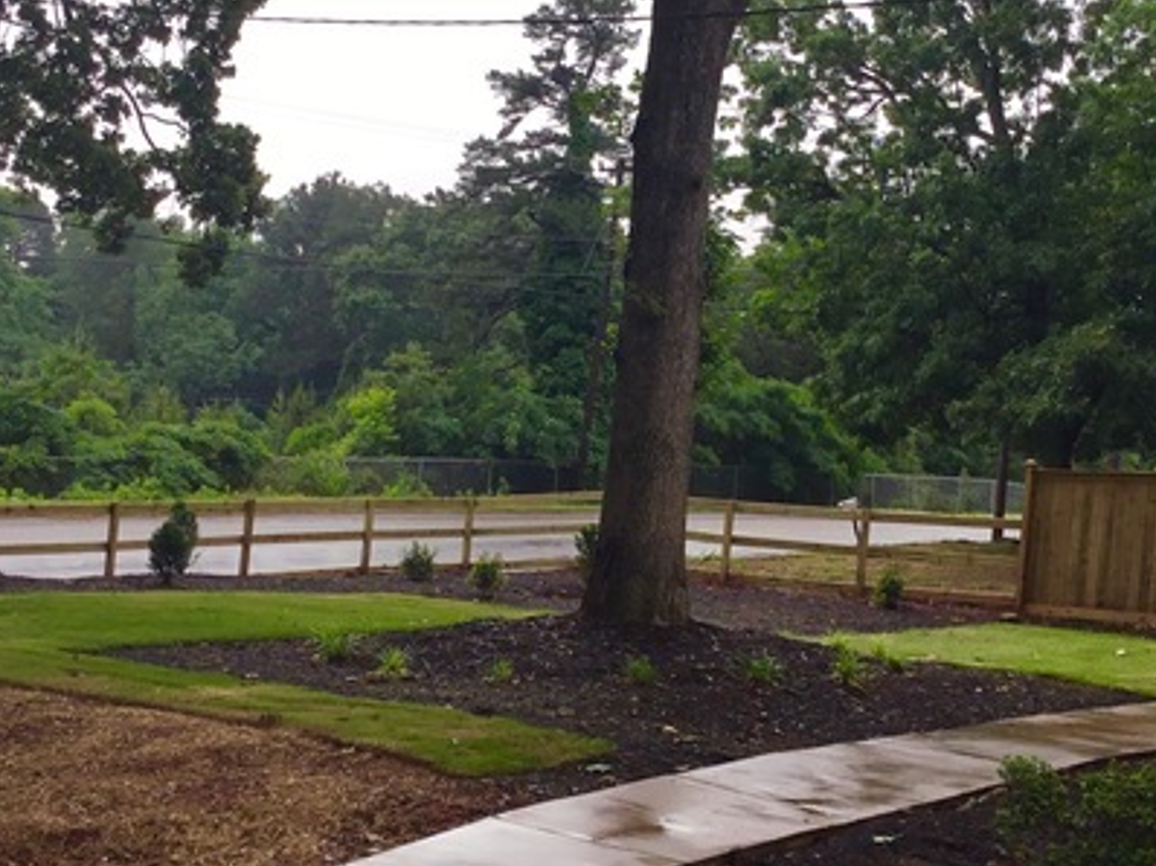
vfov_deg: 28.0
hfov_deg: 36.8
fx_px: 1735
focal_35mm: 52
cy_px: 389
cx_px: 623
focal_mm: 3.3
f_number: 2.4
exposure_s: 1/348
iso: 25
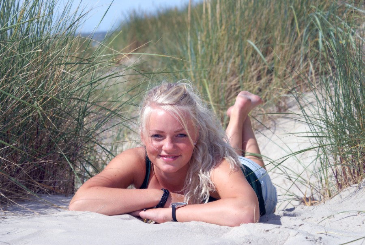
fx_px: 914
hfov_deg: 22.6
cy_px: 122
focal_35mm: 90
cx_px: 182
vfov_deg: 15.2
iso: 100
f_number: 5.6
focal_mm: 60
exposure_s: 1/800
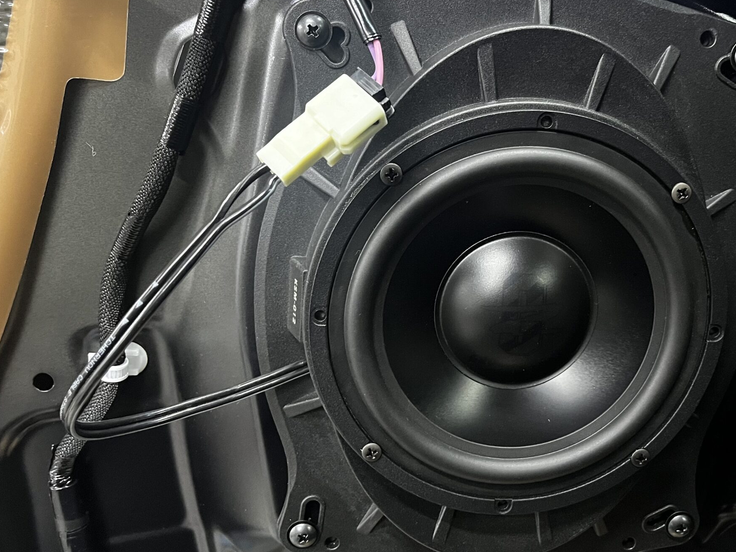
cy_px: 250
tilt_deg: -17.8
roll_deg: +7.7
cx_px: 447
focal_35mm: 38
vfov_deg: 37.7
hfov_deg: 48.6
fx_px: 808
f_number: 1.6
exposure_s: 1/25
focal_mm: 5.1
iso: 500
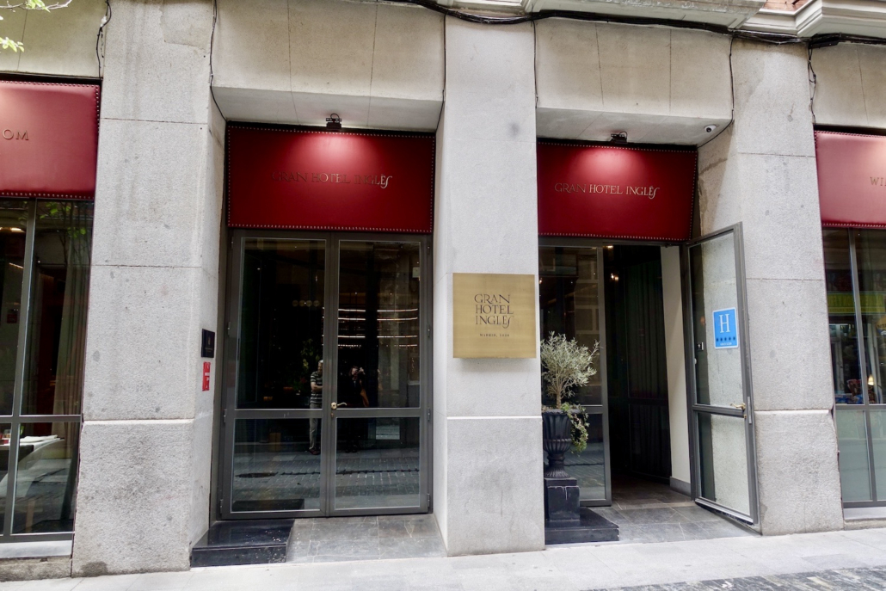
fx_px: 591
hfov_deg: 73.7
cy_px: 296
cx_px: 443
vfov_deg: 53.1
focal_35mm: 24
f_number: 3.5
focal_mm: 8.8
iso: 125
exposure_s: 1/80
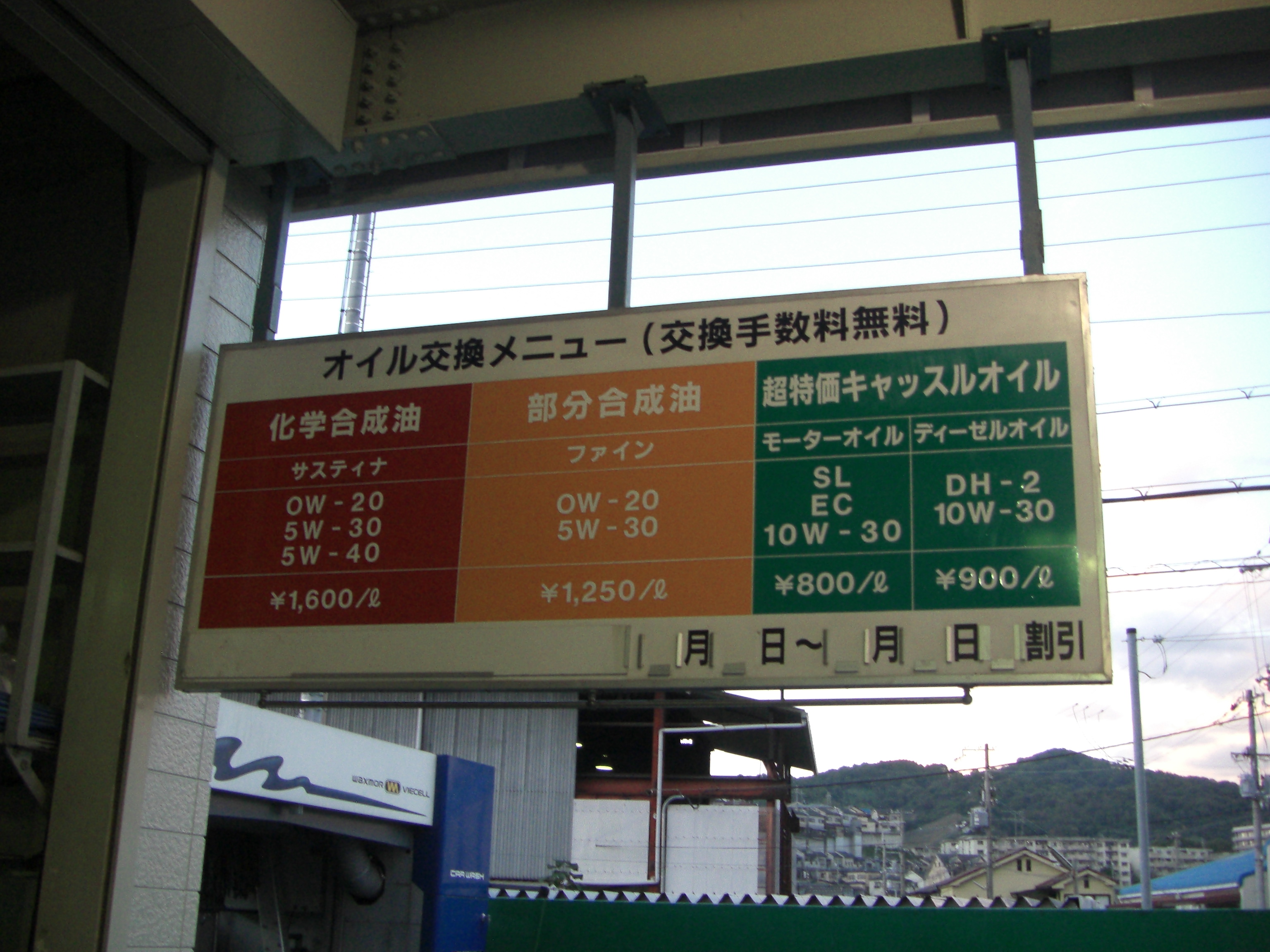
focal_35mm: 38
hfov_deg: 49.0
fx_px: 1394
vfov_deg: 37.7
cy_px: 476
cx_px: 635
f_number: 3.4
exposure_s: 1/60
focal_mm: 6.3
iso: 200
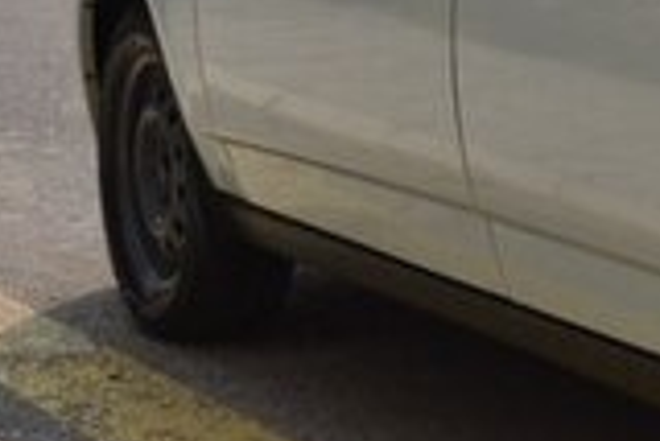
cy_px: -37
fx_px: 2954
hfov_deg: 11.8
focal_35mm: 161
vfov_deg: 8.5
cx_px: 1196
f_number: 8
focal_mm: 26
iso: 100
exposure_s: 1/250
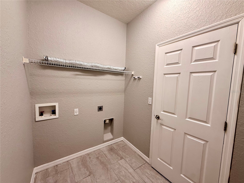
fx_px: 99
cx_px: 122
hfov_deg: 102.1
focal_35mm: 14
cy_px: 92
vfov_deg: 85.7
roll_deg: -1.8
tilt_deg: -4.9
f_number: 2.2
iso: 125
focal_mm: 2.22
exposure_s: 1/120
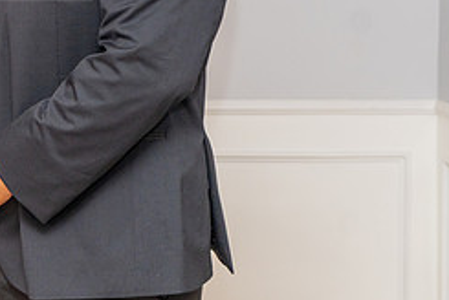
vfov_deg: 12.8
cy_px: -3
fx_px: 1324
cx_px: -39
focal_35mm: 106
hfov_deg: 18.6
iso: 640
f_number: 4
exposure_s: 1/160
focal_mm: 38
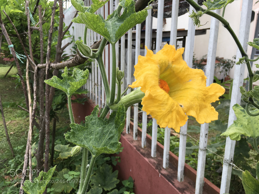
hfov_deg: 61.7
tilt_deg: -12.0
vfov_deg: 48.2
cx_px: 130
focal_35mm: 29
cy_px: 97
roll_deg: -1.1
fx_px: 217
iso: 25
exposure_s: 1/351
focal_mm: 4.15
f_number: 2.2
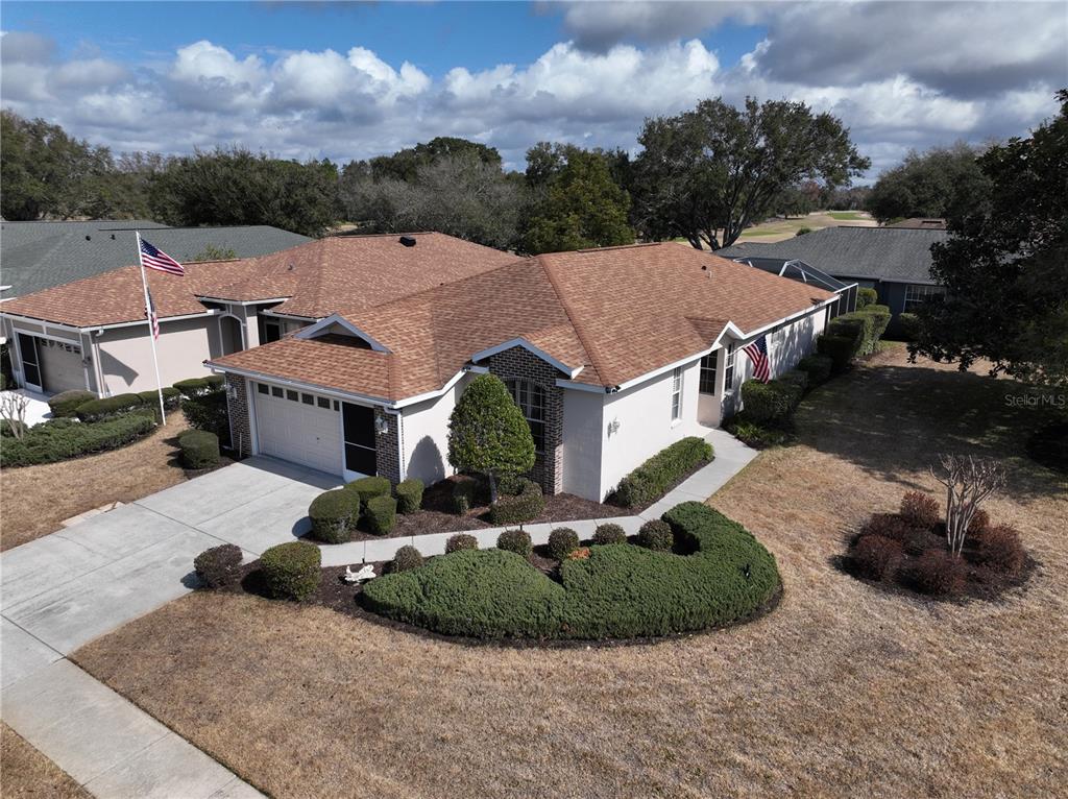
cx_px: 534
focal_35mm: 24
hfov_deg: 71.6
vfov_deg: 56.7
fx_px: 740
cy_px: 400
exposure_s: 1/120
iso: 100
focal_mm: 12.29
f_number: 2.8
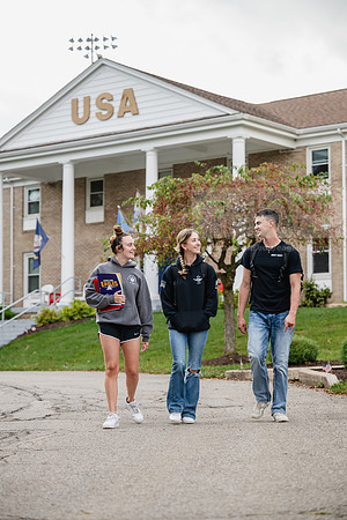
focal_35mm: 91
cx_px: 174
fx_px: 1316
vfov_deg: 22.4
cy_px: 260
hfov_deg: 15.0
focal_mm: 91
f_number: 3.5
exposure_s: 1/640
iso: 200
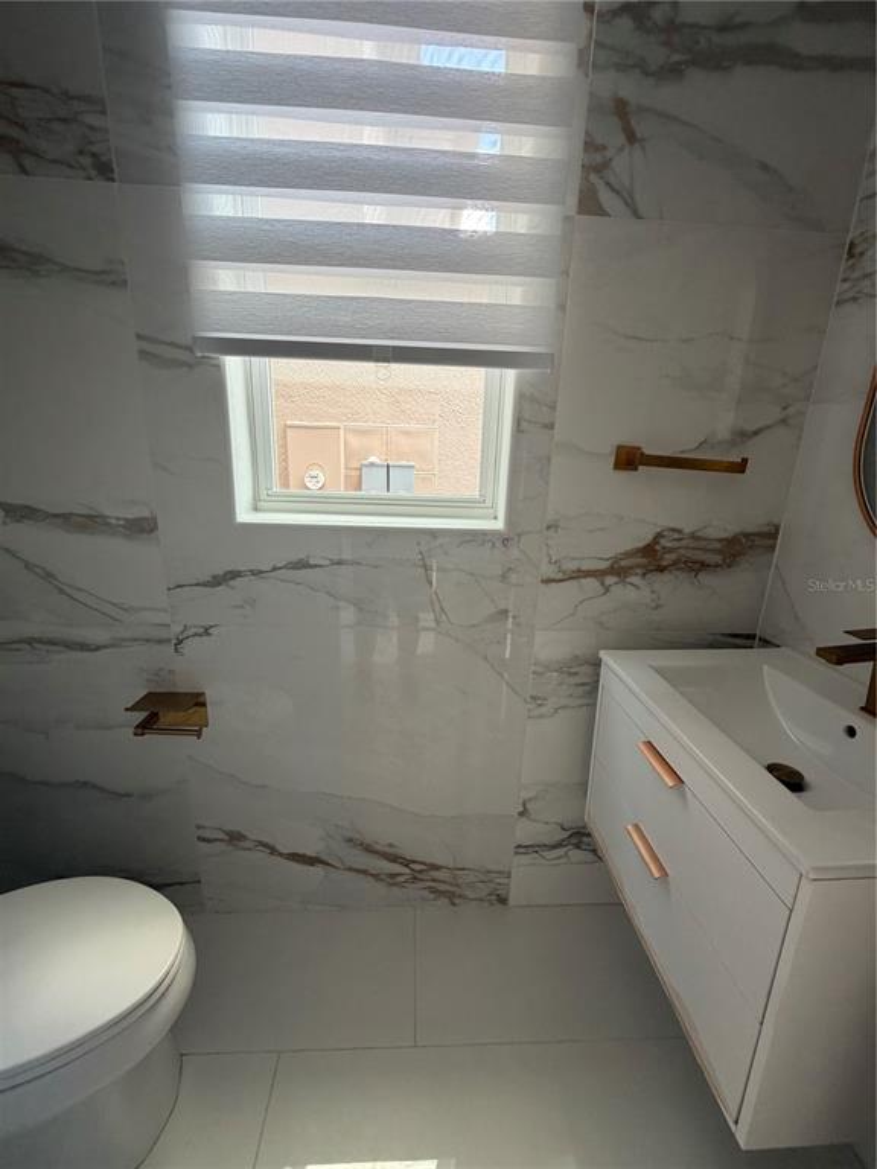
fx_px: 473
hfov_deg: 85.7
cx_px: 438
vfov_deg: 102.1
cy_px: 584
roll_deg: -1.1
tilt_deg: -16.0
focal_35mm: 14
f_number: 2.2
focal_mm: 2.22
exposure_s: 1/121
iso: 160
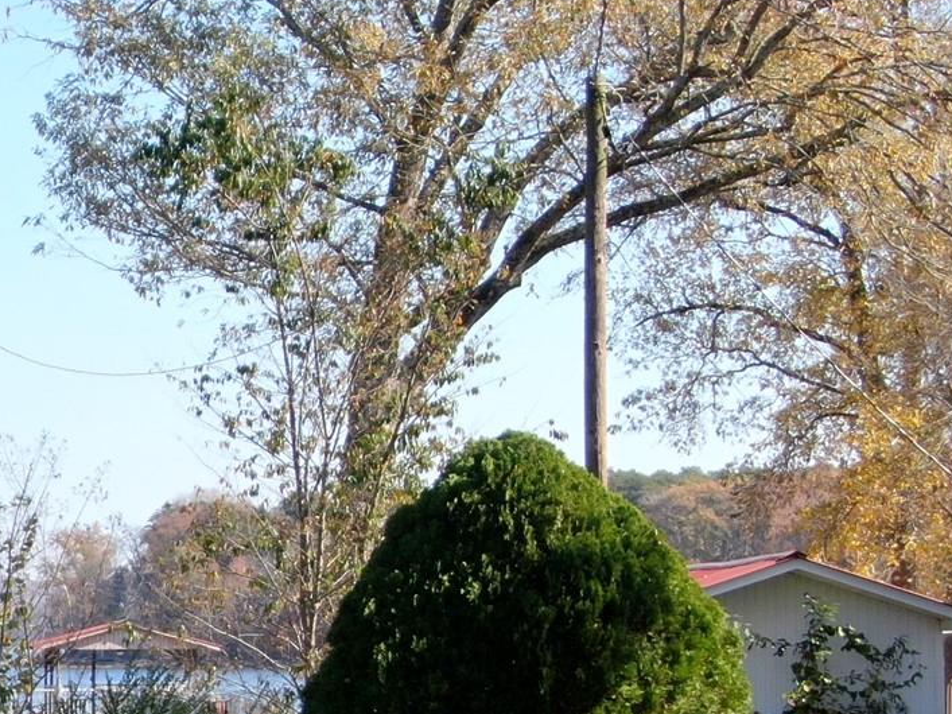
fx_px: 3822
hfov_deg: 13.6
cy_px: 702
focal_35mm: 139
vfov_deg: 10.6
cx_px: -366
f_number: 3.8
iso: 110
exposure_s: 1/400
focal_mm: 8.6
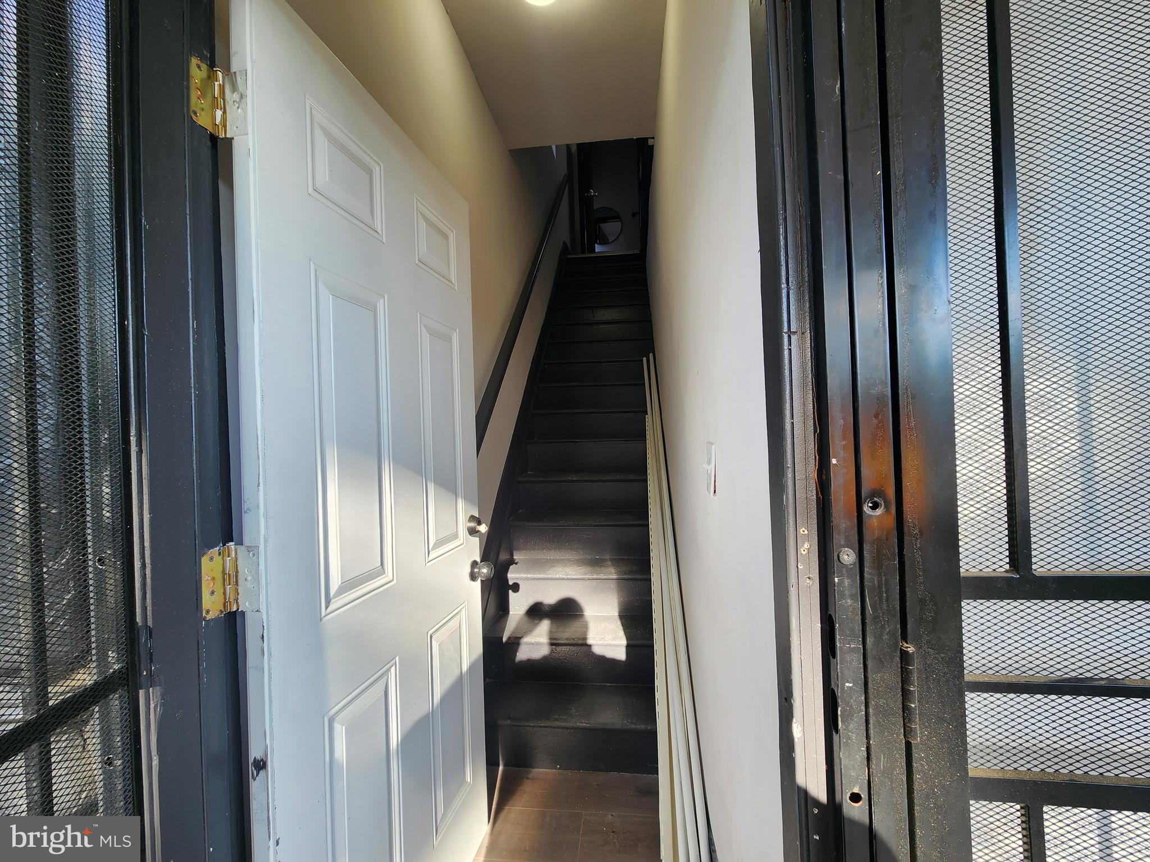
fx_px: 432
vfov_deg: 89.9
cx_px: 575
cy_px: 431
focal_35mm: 13
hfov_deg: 106.2
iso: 50
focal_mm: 2.2
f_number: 2.2
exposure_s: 1/120
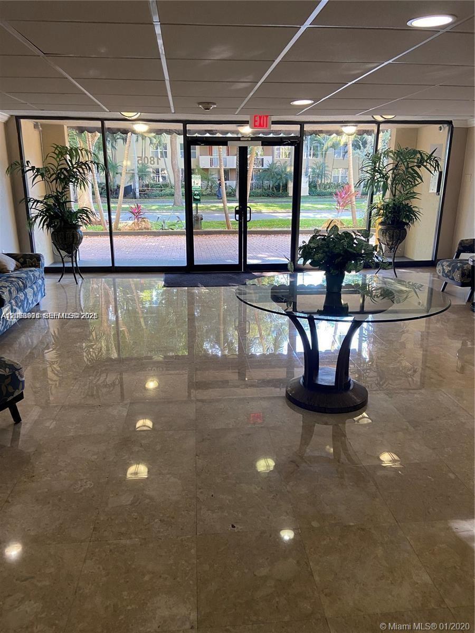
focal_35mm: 26
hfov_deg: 53.1
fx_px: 476
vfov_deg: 67.3
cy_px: 316
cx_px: 238
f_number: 1.8
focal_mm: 4.25
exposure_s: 1/60
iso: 100
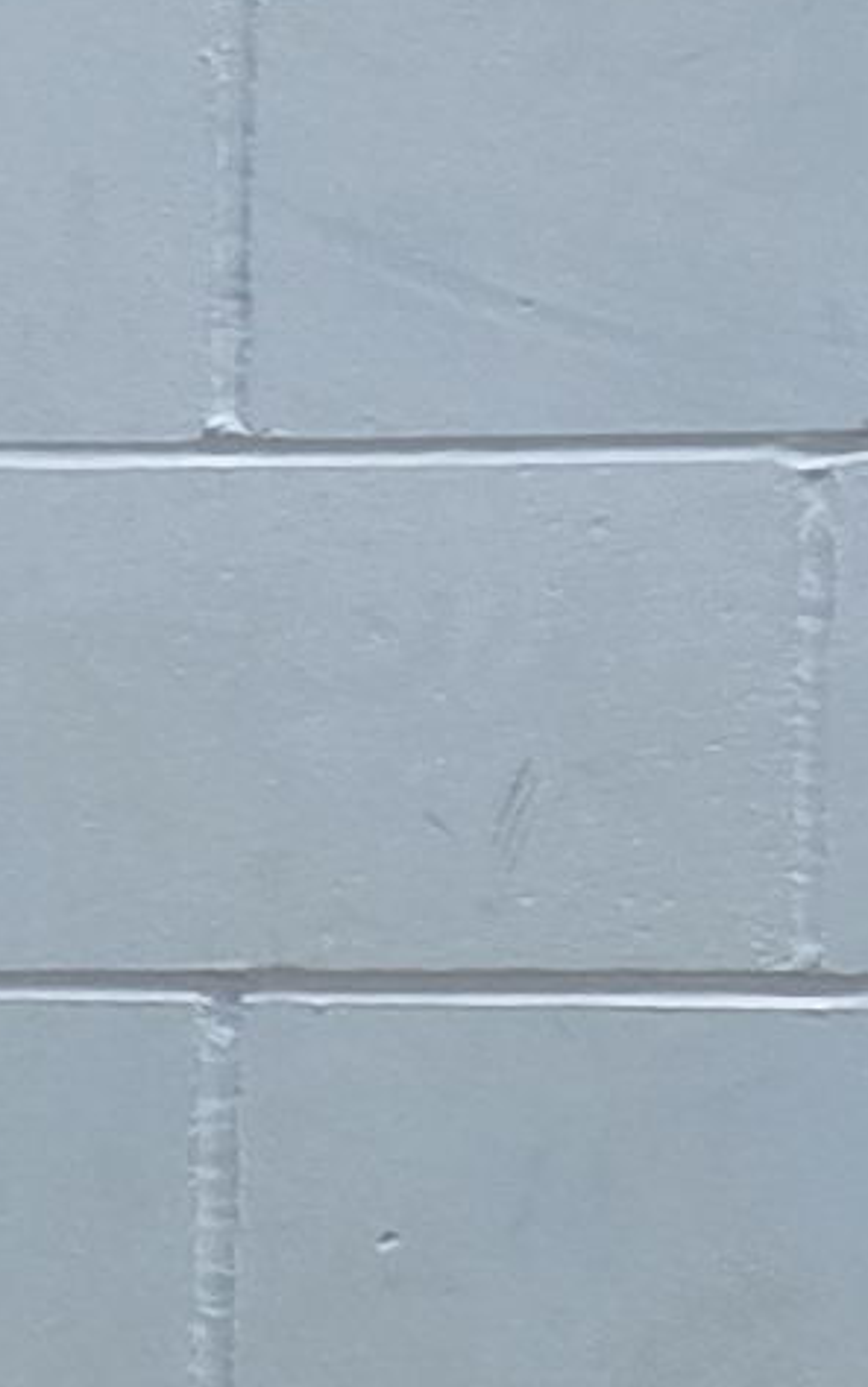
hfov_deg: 5.0
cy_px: 839
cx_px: -3660
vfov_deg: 10.2
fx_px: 7790
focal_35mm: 206
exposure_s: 1/100
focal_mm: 6.3
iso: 400
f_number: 1.7
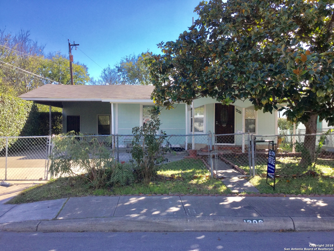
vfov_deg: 45.4
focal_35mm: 31
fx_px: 299
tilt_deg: -0.4
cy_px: 126
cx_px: 167
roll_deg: -0.7
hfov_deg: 58.4
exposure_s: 1/536
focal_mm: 3.3
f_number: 2.4
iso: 25
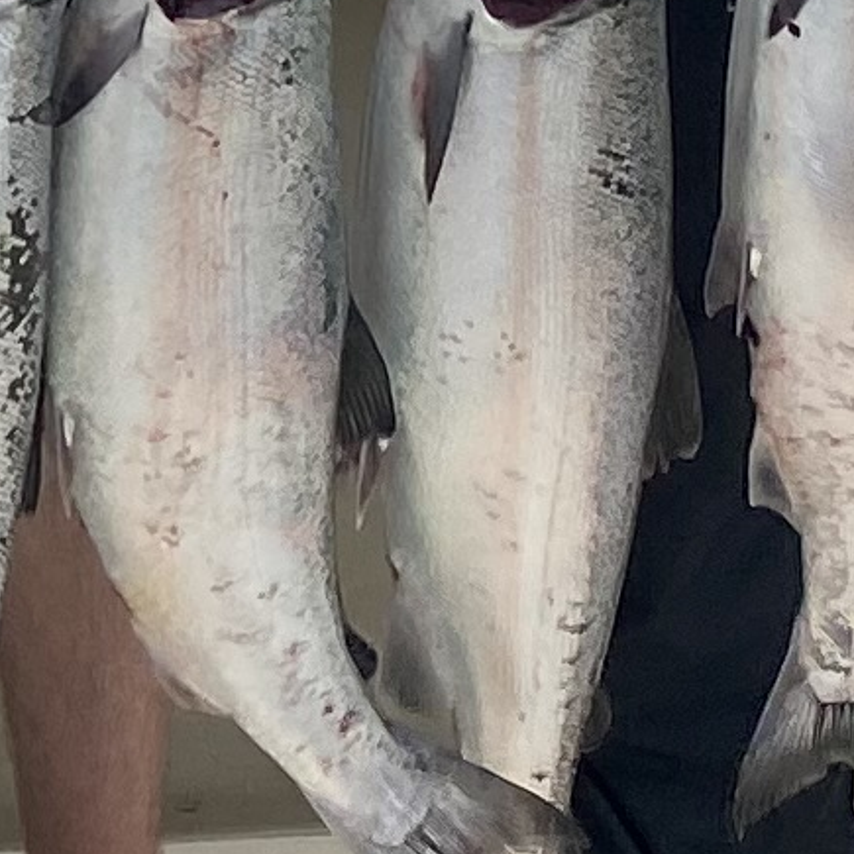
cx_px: -1400
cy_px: -830
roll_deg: +0.4
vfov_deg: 7.9
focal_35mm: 213
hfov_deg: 7.5
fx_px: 5945
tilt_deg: -12.5
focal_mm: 4.25
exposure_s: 1/1300
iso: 32
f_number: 1.8
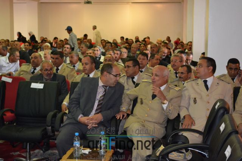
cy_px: 80
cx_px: 121
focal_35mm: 60
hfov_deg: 33.4
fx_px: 403
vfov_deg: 22.6
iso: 3200
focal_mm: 40
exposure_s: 1/60
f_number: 5.3
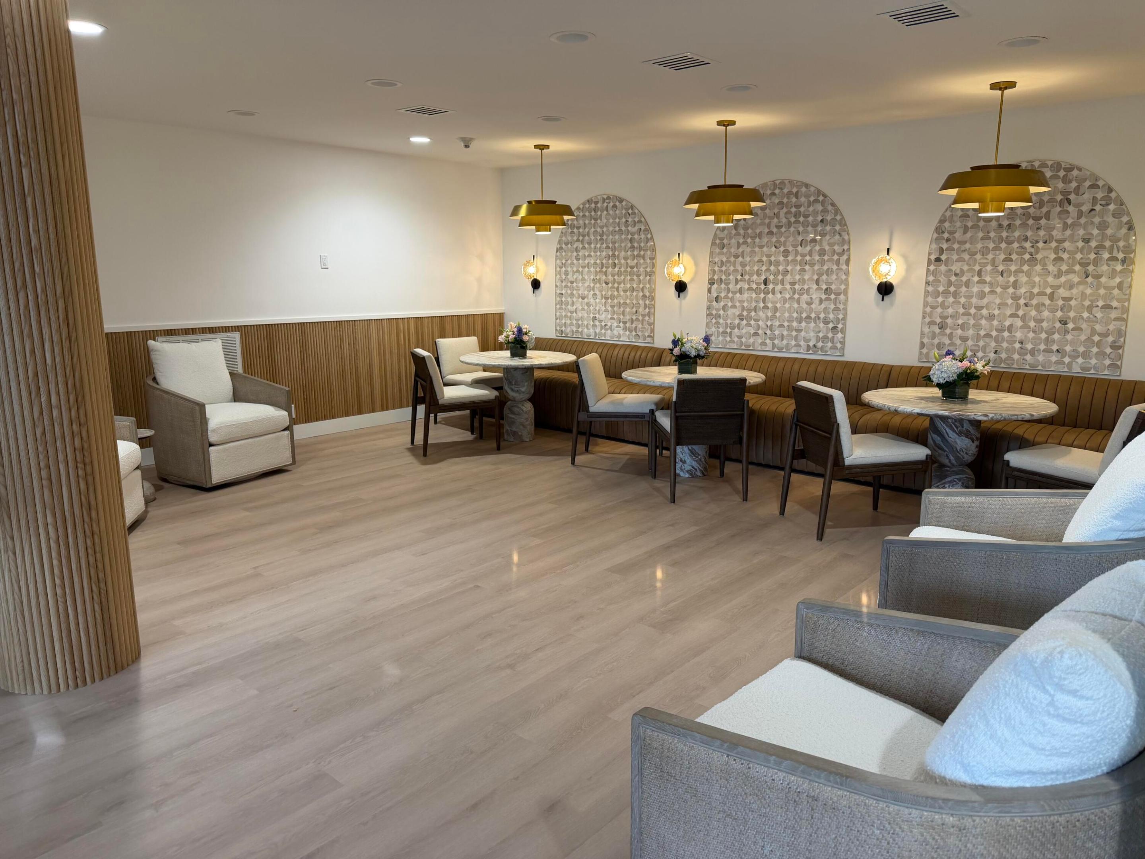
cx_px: 572
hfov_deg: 71.6
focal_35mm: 24
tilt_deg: -10.9
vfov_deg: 56.8
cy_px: 430
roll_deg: -0.1
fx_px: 794
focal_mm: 6.76
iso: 125
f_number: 1.78
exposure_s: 1/60
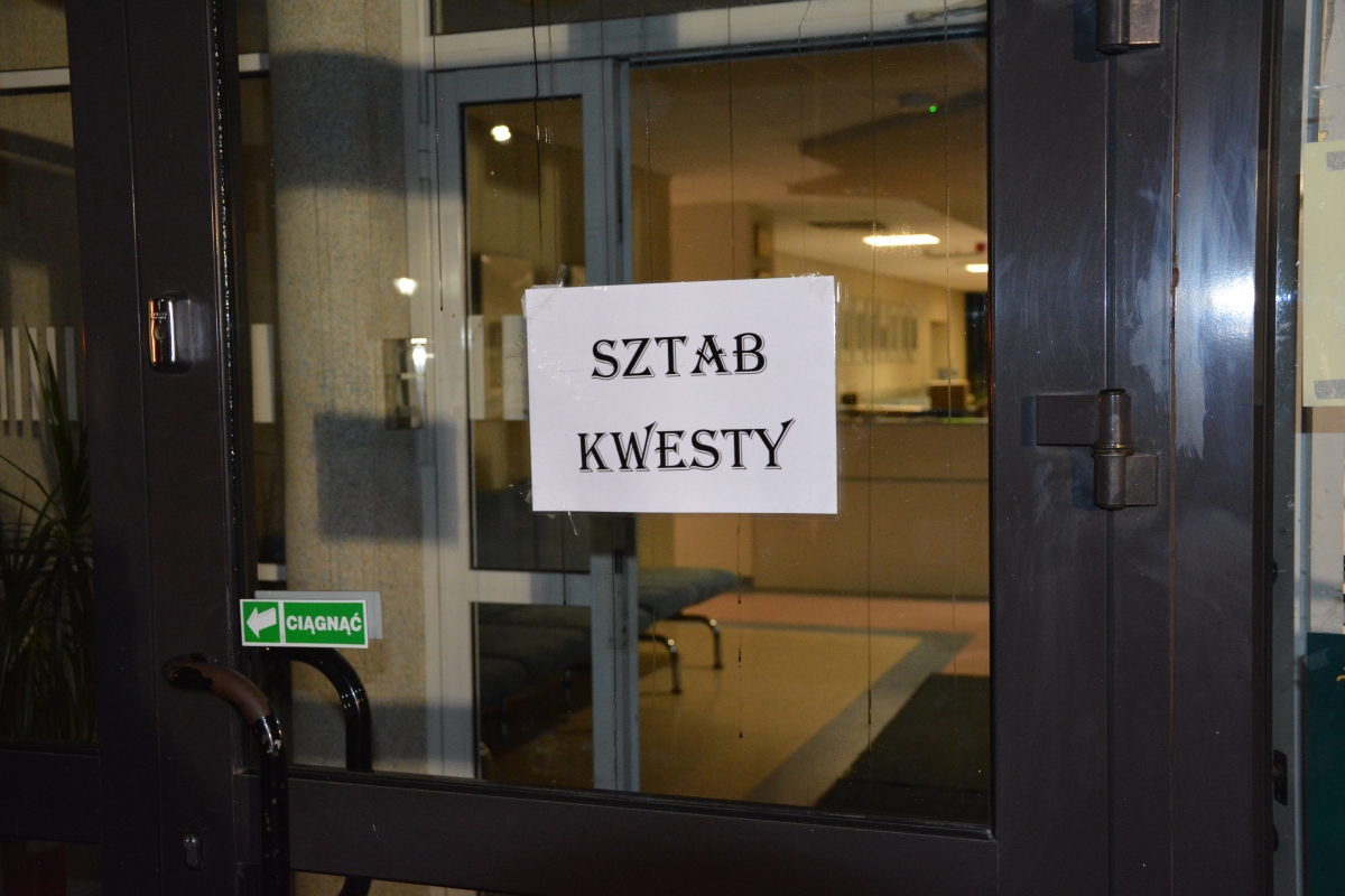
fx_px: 1569
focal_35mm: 42
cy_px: 448
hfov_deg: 46.4
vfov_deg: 31.9
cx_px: 672
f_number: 4
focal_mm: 28
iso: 2200
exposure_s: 1/60
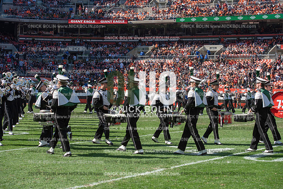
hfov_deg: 28.8
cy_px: 94
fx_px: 550
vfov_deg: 19.5
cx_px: 142
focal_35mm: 70
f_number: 5
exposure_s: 1/2000
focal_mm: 70
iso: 400
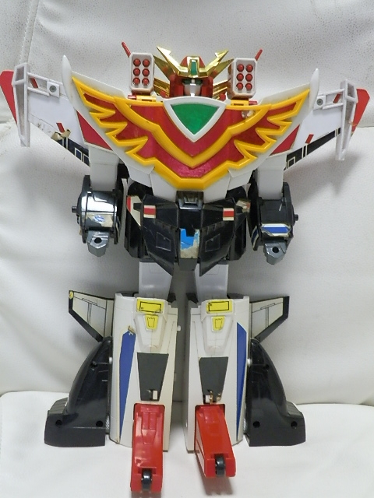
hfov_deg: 41.8
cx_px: 187
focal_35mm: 34
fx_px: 490
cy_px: 249
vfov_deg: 54.0
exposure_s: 1/8
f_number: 3.5
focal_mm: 6.17
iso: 200
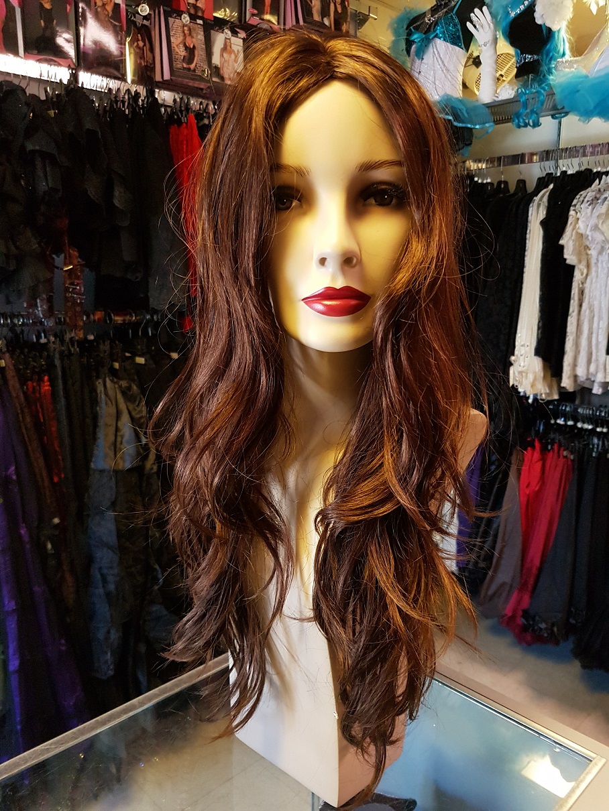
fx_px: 610
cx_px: 304
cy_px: 406
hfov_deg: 53.1
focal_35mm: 26
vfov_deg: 67.3
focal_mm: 4.2
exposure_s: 1/24
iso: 200
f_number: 1.7
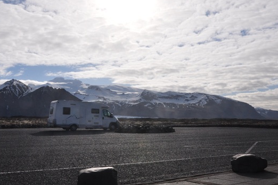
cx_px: 138
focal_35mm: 39
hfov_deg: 50.0
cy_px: 99
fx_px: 298
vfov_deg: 34.4
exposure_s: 1/1600
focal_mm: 21
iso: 400
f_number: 14
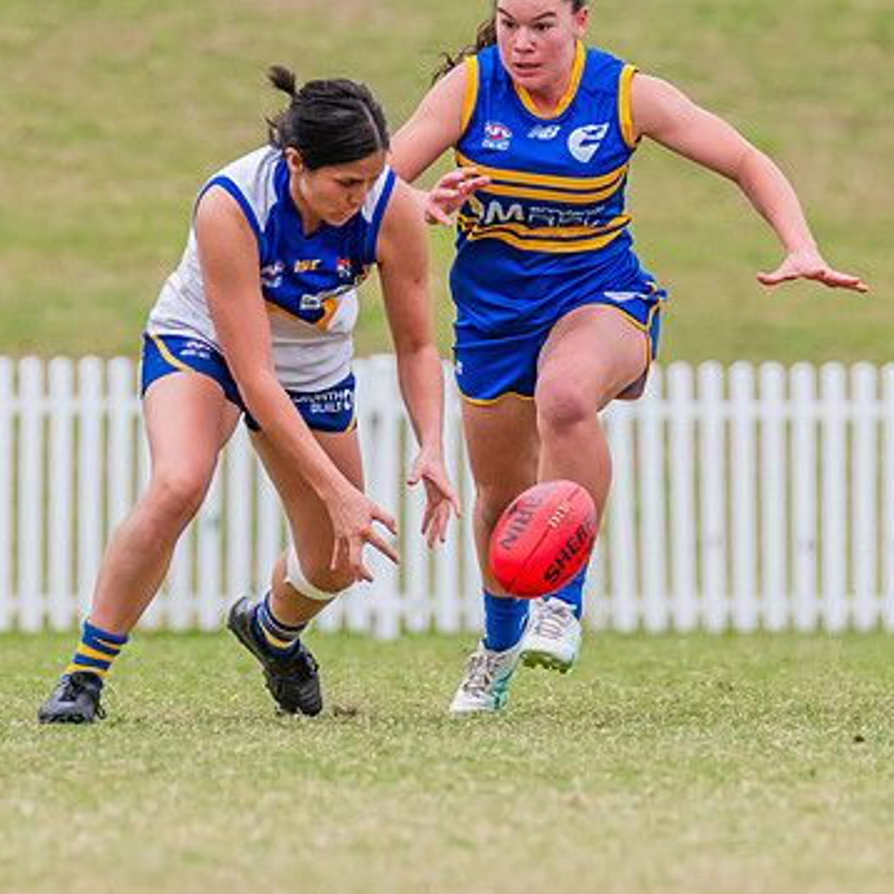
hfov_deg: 1.5
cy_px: 458
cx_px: 536
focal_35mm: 1140
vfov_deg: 1.5
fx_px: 33310
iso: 800
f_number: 7.1
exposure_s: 1/1250
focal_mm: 420
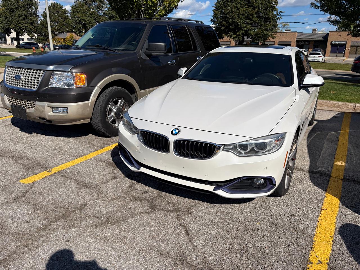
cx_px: 180
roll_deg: +0.4
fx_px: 270
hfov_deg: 67.3
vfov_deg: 53.1
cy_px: 135
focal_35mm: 26
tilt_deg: -15.7
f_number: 1.6
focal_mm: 5.96
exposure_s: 1/7813
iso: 50
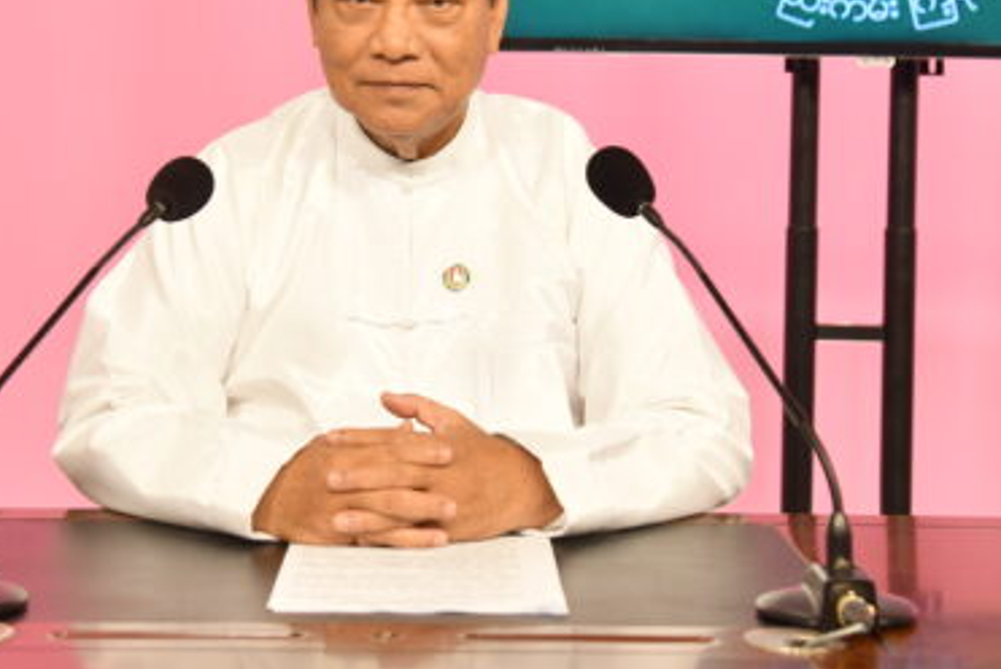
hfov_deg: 22.3
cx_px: 413
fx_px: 2532
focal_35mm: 91
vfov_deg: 14.9
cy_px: 73
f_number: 4.5
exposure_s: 1/100
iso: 1000
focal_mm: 44
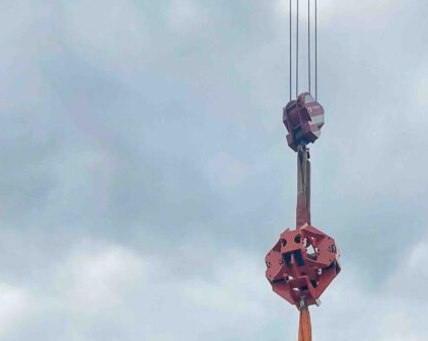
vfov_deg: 21.0
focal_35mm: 64
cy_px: 476
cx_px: 312
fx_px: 810
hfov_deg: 29.2
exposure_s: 1/428
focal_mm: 4
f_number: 1.8
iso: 20
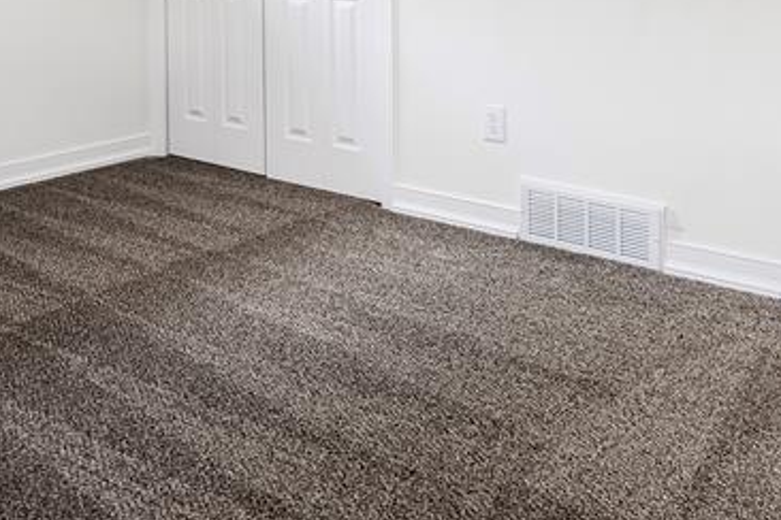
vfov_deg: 27.7
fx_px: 948
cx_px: 196
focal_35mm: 44
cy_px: -72
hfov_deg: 43.4
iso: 100
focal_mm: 15.6
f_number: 9
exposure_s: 1/4
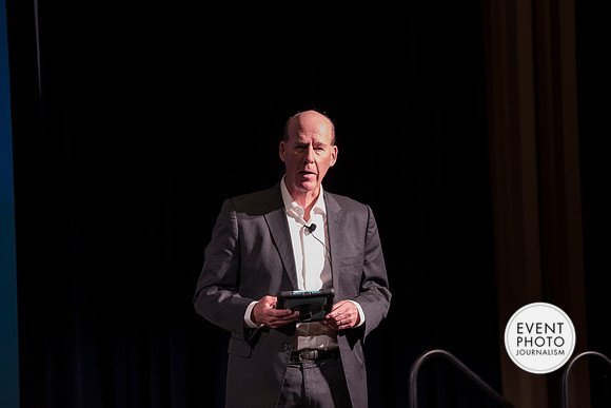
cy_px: 204
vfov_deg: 6.9
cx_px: 306
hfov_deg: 10.3
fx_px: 3395
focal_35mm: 200
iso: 1800
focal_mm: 200
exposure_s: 1/125
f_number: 2.8
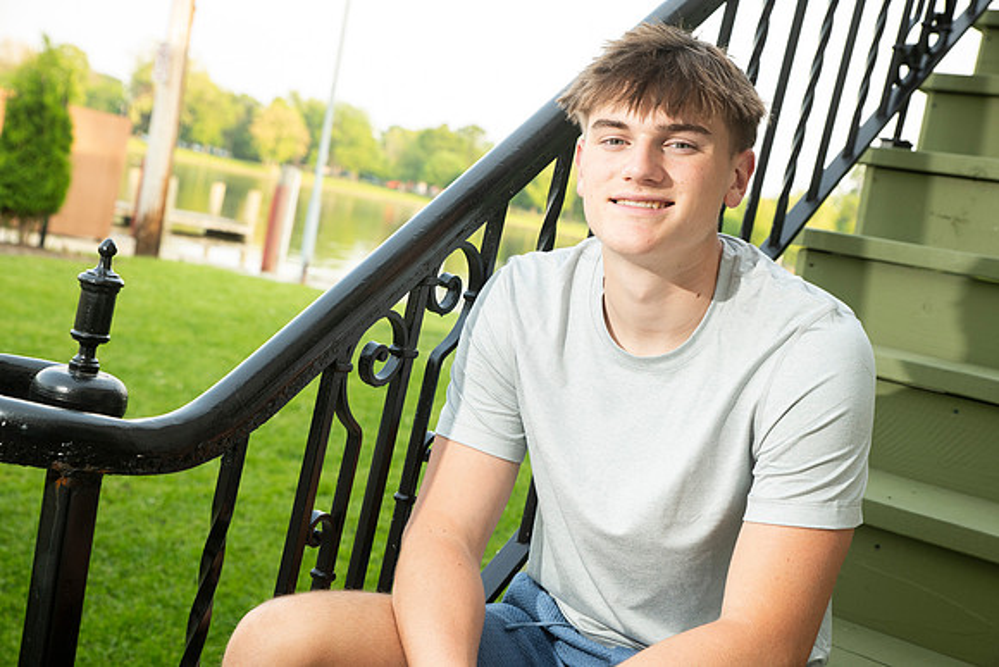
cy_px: 334
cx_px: 500
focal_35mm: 50
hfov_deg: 39.6
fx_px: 1388
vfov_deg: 27.0
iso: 320
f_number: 5.6
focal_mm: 50
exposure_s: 1/160
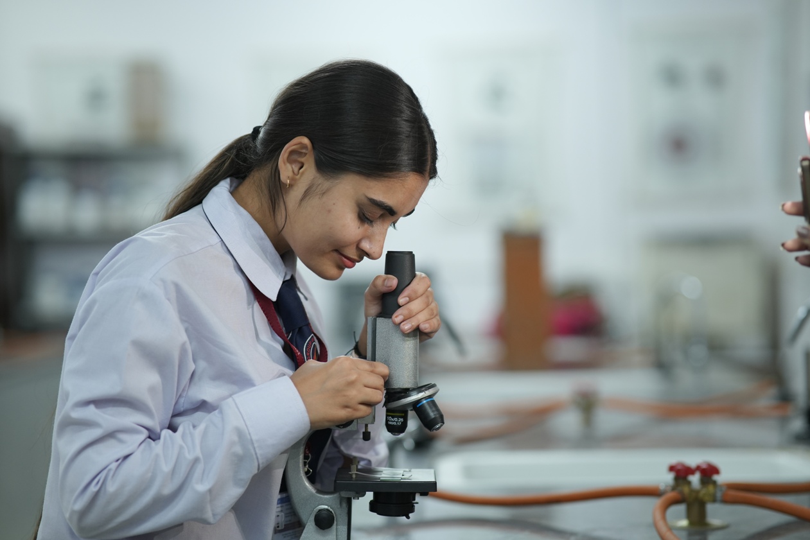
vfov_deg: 16.1
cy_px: 270
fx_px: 1913
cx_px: 405
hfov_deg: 23.9
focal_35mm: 85
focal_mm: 85
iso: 800
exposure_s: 1/100
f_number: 2
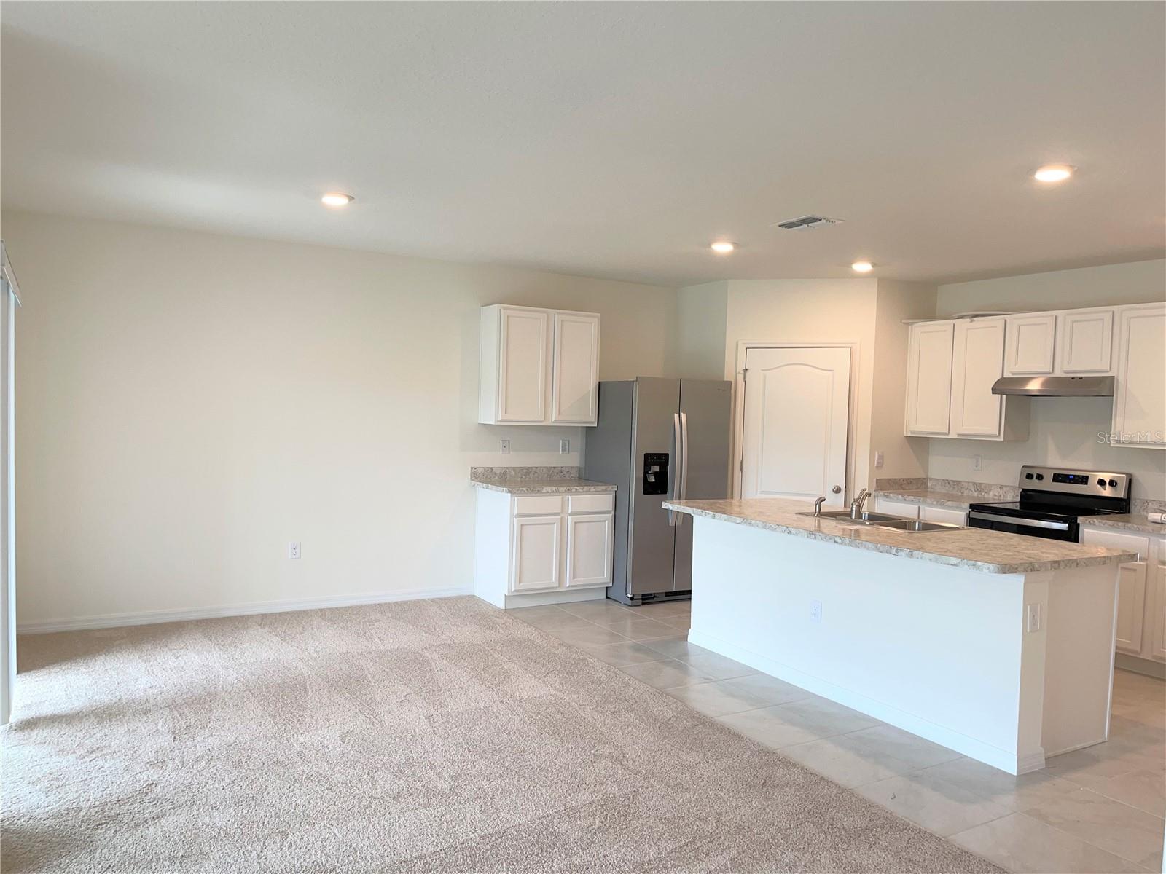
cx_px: 583
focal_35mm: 26
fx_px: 876
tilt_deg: -3.5
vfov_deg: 53.1
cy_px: 437
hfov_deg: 67.3
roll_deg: -1.5
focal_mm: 5.1
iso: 50
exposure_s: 1/120
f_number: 1.6
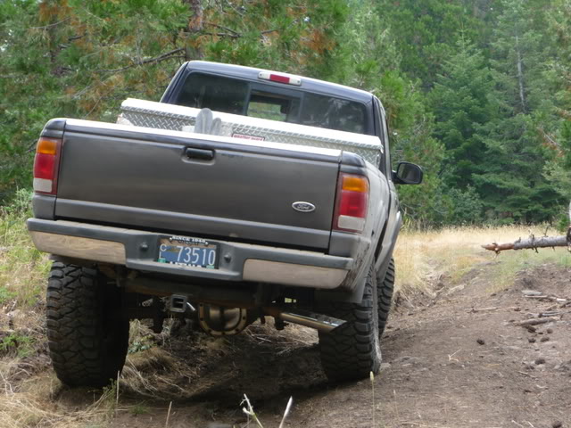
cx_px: 286
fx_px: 1270
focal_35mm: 77
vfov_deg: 19.1
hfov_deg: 25.3
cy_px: 214
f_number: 4.6
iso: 100
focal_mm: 13.1
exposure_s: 1/80
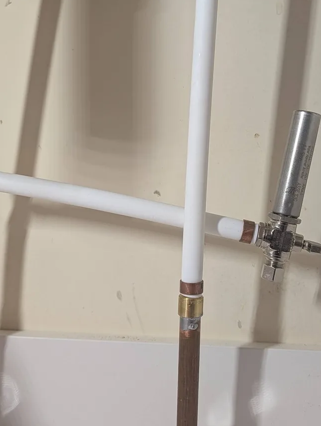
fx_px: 555
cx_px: 172
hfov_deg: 32.3
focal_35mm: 45
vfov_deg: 41.8
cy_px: 172
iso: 67
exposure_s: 1/30
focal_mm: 6.9
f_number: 1.68
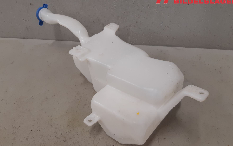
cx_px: 102
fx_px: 203
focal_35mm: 32
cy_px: 83
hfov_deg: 59.5
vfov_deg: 39.3
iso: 64
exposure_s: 1/50
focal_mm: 3.93
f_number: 1.7
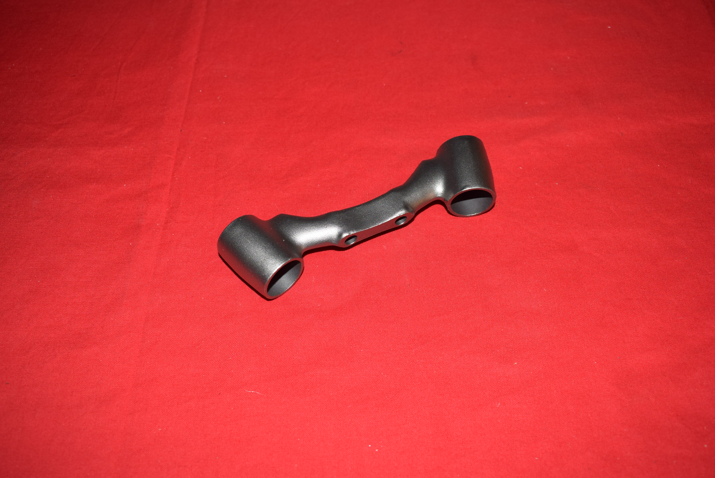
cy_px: 239
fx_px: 686
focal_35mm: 34
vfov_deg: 38.4
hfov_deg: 55.1
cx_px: 358
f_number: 5.6
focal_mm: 23
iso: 400
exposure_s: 1/200
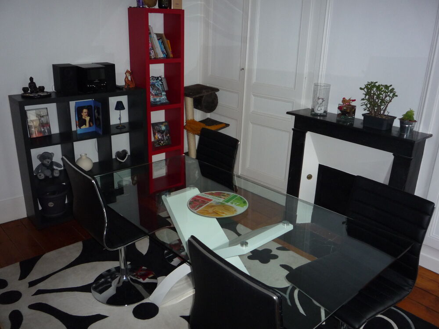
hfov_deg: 60.0
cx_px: 220
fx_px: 380
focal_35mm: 30
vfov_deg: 46.8
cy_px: 164
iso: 200
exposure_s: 1/30
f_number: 3.3
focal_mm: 5.2
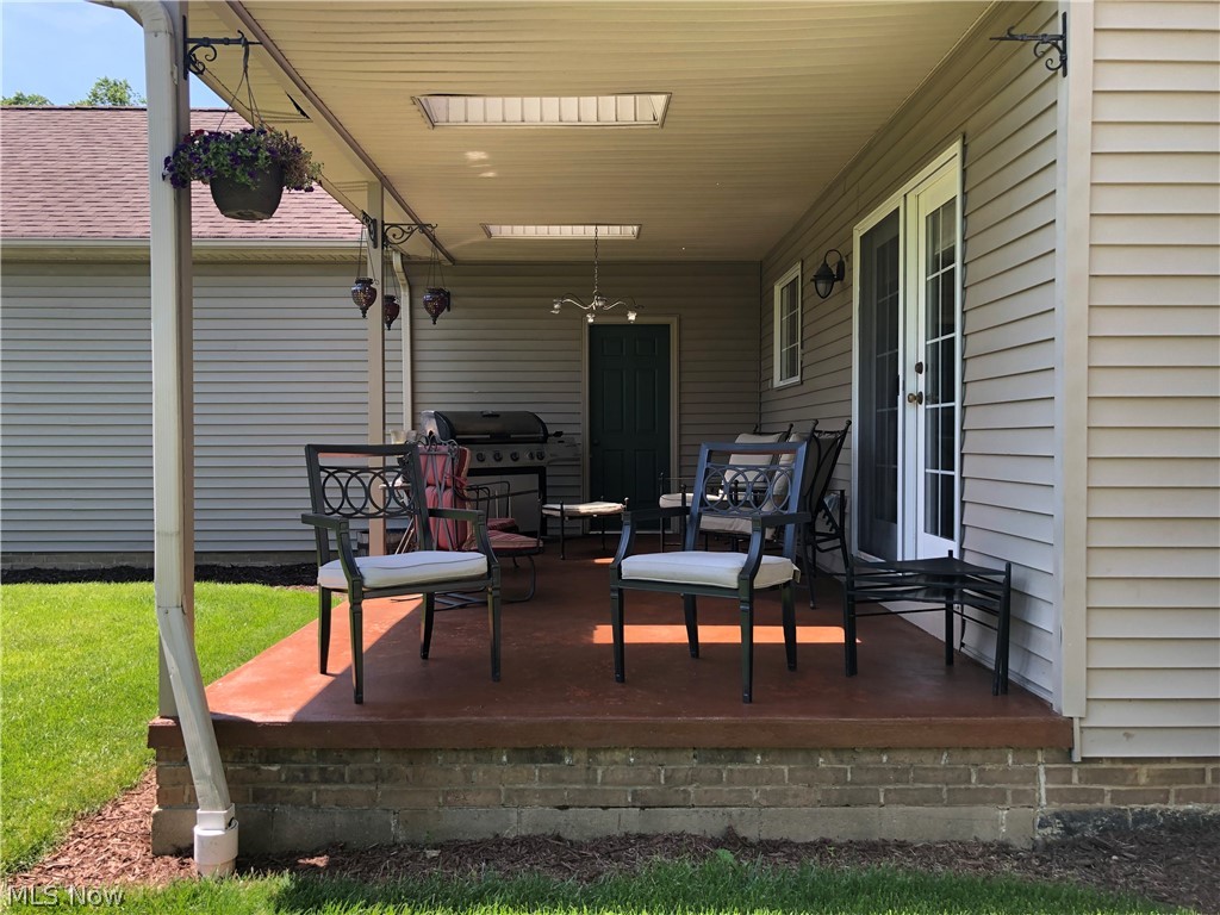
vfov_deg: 49.7
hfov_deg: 63.4
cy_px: 458
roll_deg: +0.9
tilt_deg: +1.1
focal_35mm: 28
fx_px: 987
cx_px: 610
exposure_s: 1/211
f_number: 1.8
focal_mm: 3.99
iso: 20
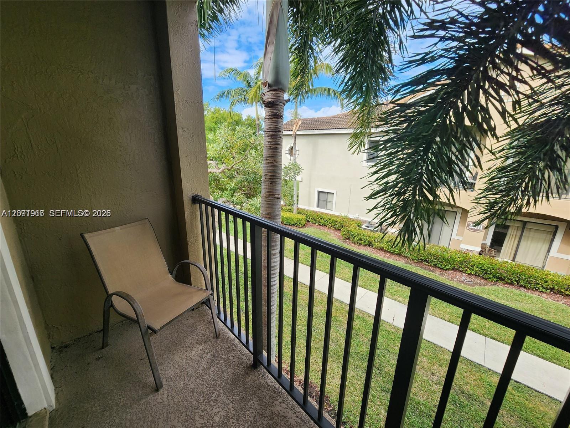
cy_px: 214
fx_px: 214
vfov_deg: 89.9
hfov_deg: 106.2
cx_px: 285
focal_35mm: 13
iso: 50
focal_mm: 2.2
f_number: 2.2
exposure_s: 1/434
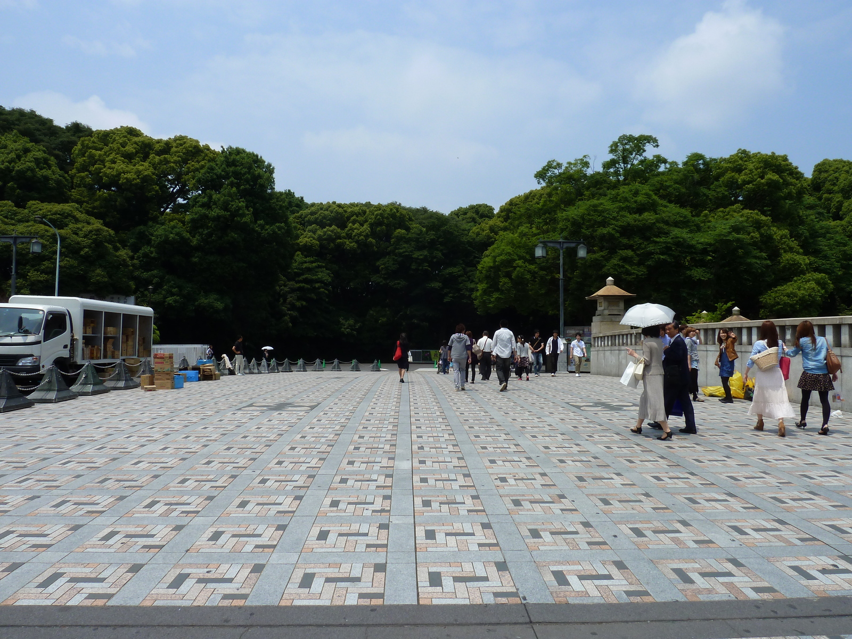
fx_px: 615
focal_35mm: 25
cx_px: 426
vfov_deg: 54.9
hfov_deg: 69.4
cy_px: 320
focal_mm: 4.1
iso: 80
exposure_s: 1/500
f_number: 5.6
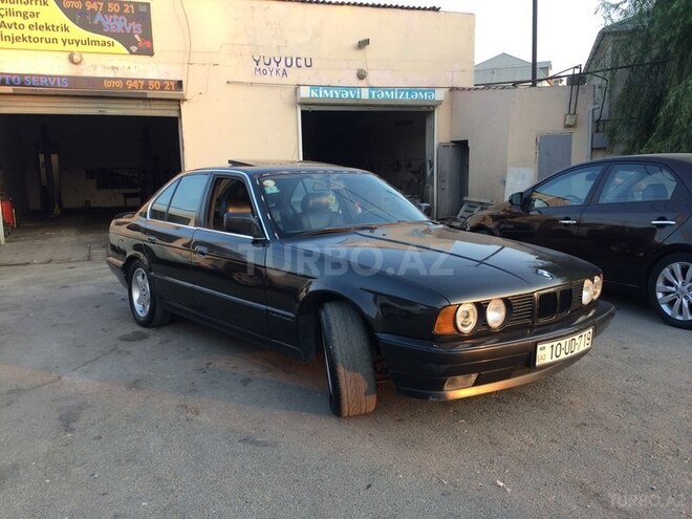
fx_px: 580
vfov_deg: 48.2
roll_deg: +1.5
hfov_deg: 61.7
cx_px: 346
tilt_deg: -8.8
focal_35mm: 29
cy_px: 260
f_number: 2.2
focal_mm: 4.15
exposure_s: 1/117
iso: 32
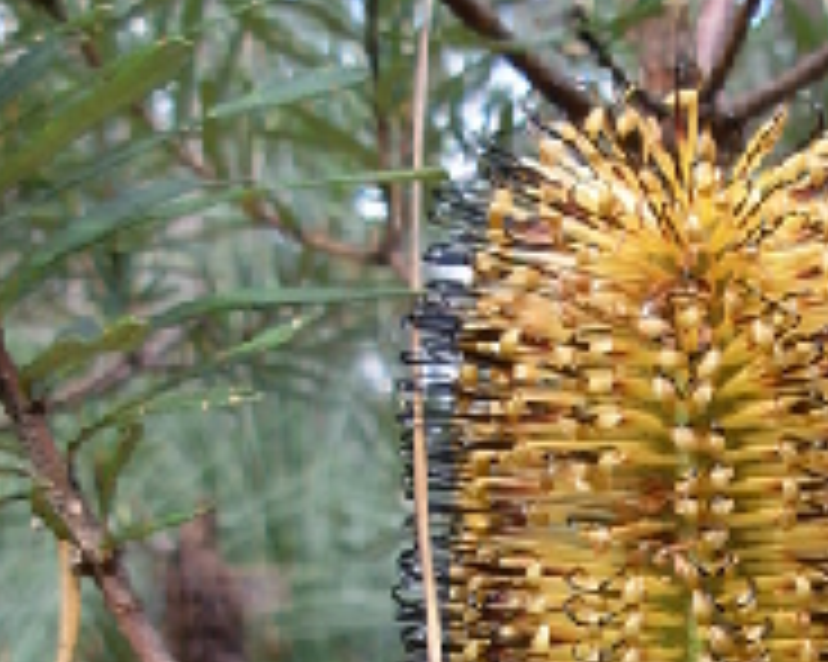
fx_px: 2376
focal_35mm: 97
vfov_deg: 15.4
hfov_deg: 19.5
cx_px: 711
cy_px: 757
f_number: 2.9
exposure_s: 1/65.8
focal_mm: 6.3
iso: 79
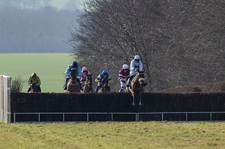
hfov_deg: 2.7
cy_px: 79
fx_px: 4769
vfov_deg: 1.8
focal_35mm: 763
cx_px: 142
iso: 800
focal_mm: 280
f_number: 4
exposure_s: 1/8000
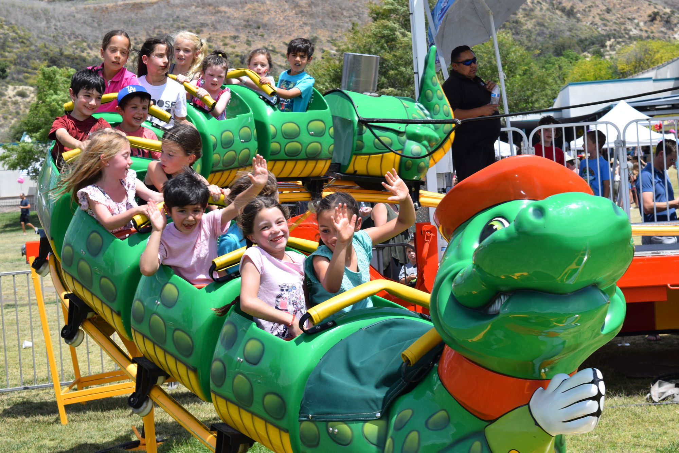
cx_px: 340
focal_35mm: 82
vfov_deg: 16.6
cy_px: 226
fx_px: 1556
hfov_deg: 24.6
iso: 200
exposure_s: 1/400
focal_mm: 55
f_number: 10
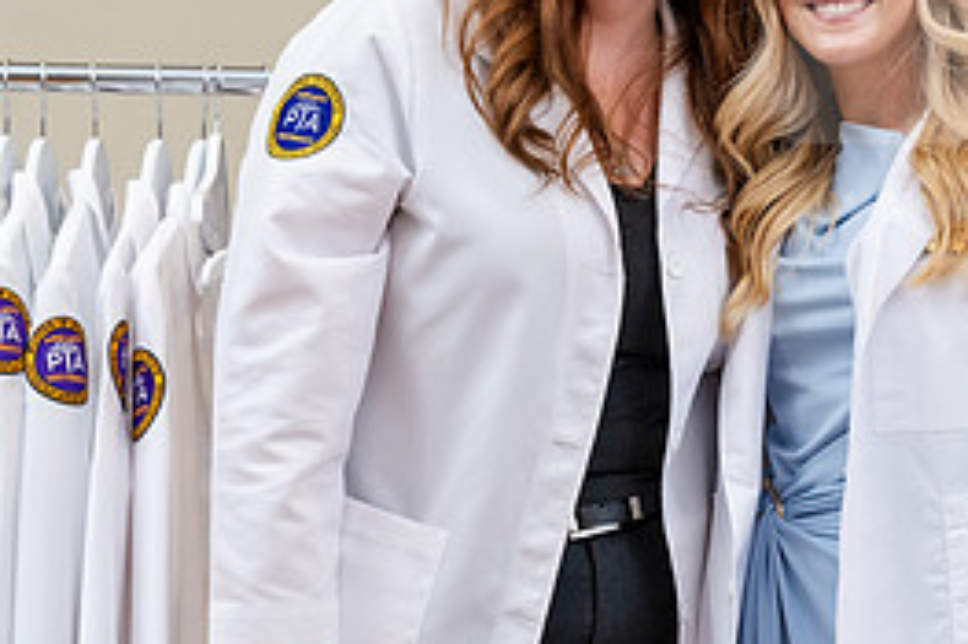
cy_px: 282
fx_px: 7416
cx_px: 677
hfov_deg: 7.5
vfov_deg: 5.0
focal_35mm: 276
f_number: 3.5
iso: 1600
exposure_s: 1/200
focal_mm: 125
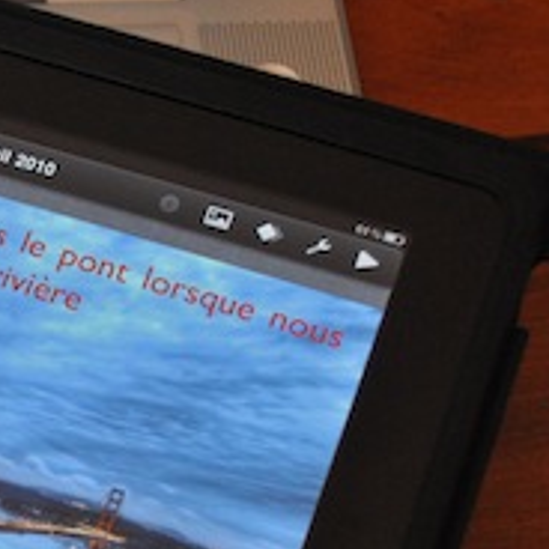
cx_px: -221
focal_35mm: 116
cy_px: 431
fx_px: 2081
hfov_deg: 14.2
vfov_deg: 14.9
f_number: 4.5
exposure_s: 1/80
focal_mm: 28
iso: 1600
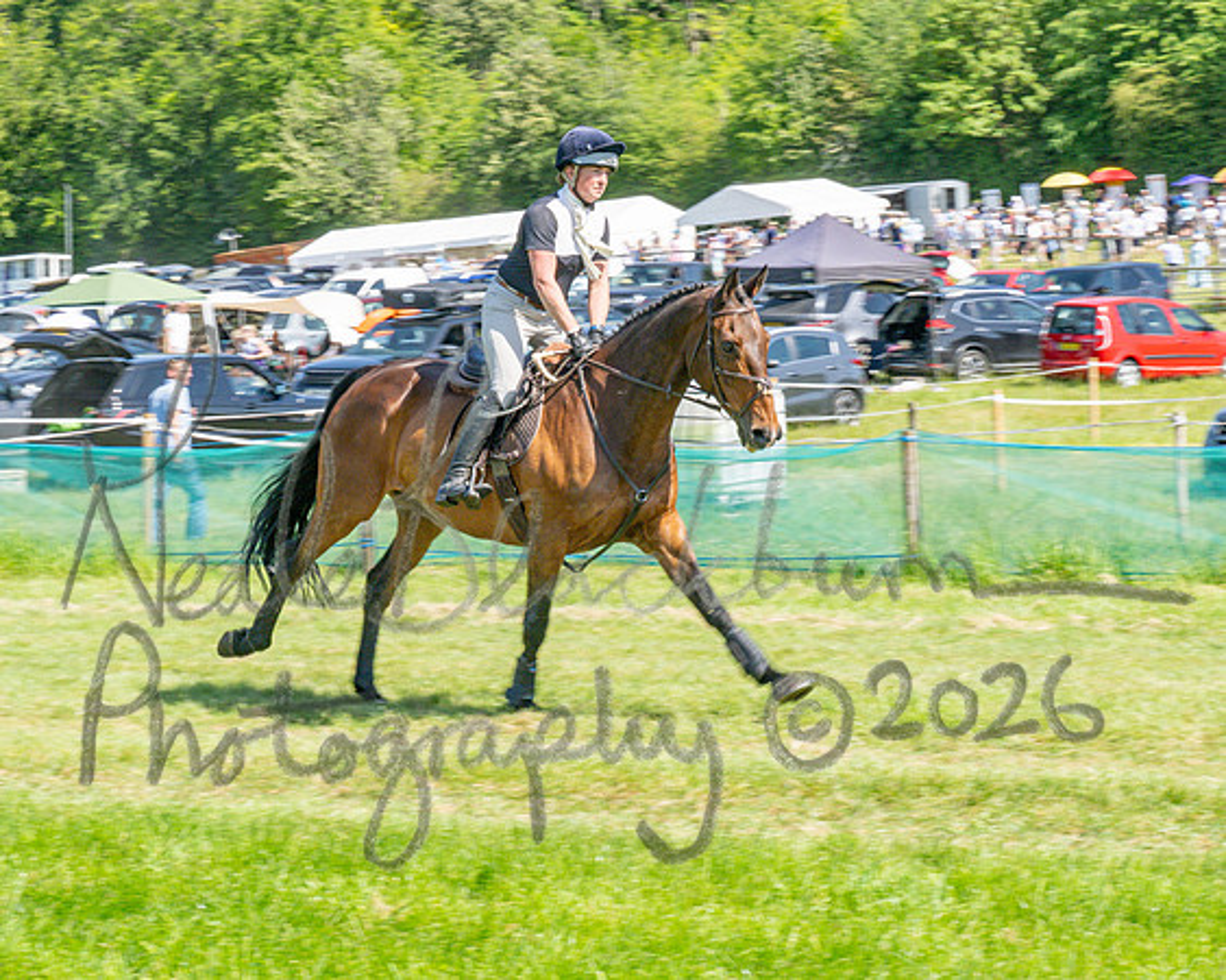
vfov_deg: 13.0
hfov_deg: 16.3
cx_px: 521
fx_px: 4291
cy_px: 490
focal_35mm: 118
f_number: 18
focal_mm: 70
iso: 200
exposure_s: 1/160
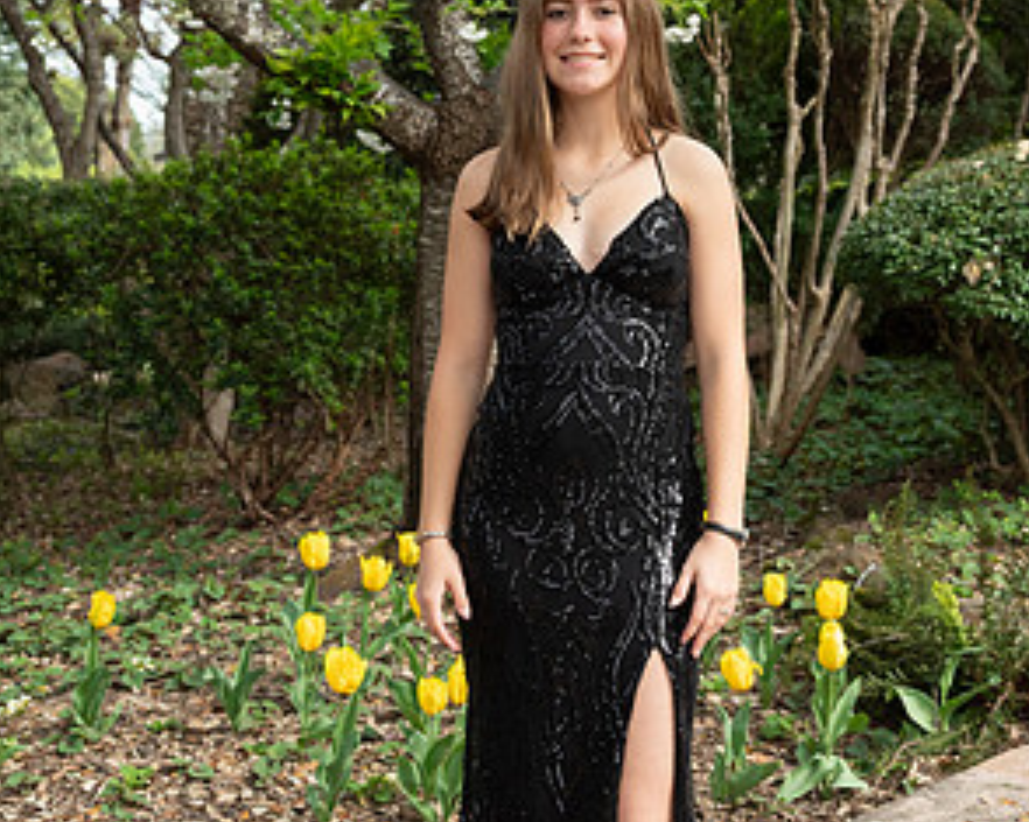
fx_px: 2101
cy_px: 238
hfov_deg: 27.5
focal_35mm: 69
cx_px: 522
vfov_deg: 22.0
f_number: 5.6
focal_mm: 48
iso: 1250
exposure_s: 1/1000
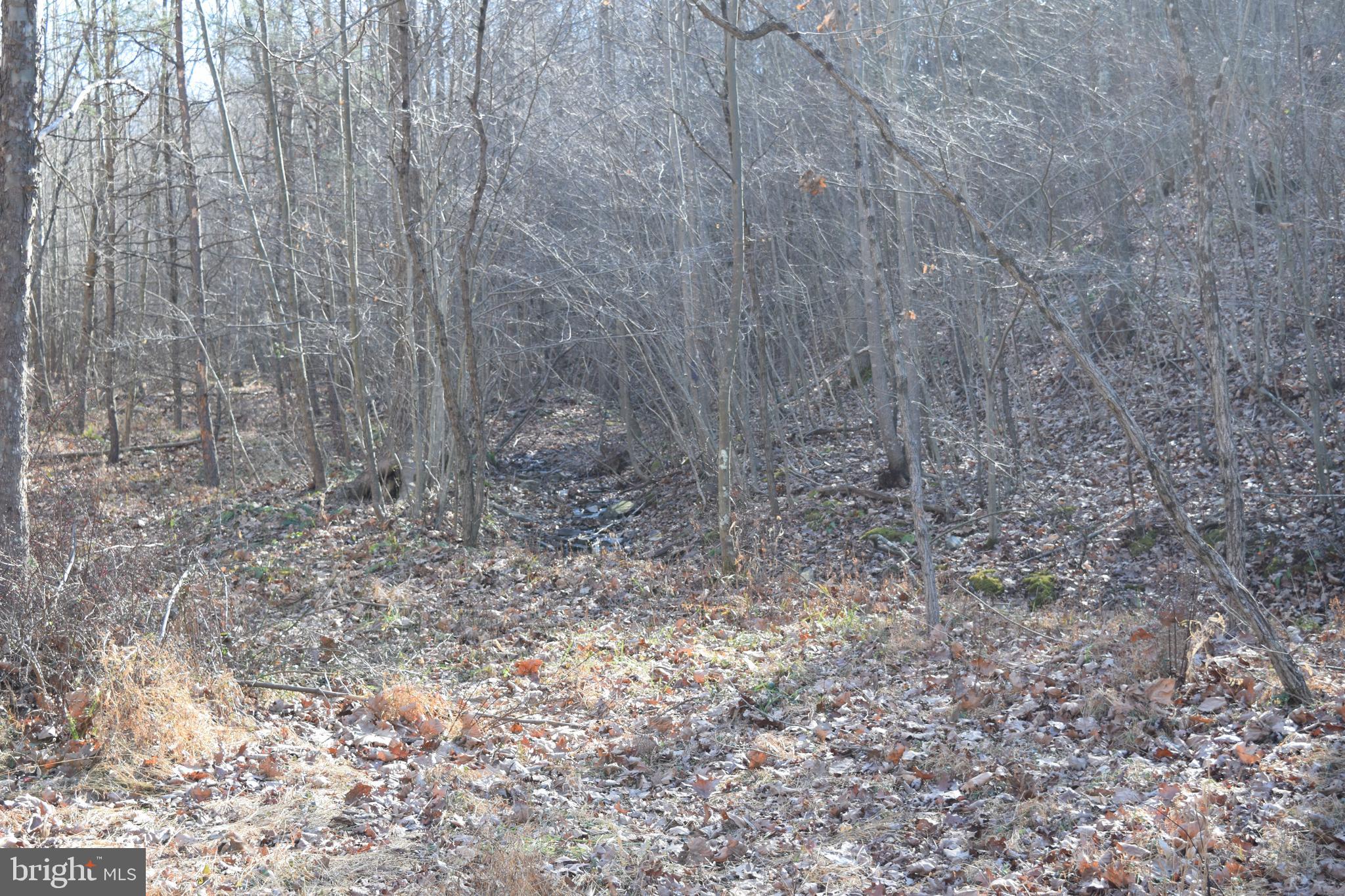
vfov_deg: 25.7
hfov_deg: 37.9
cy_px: 448
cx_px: 672
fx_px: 1961
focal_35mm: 52
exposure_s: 1/160
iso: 400
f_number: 6.3
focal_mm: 35
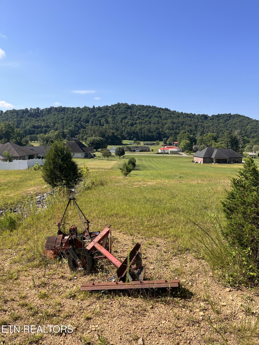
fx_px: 259
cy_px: 172
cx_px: 130
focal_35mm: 26
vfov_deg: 67.3
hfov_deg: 53.1
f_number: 1.6
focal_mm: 5.1
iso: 50
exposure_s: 1/2899
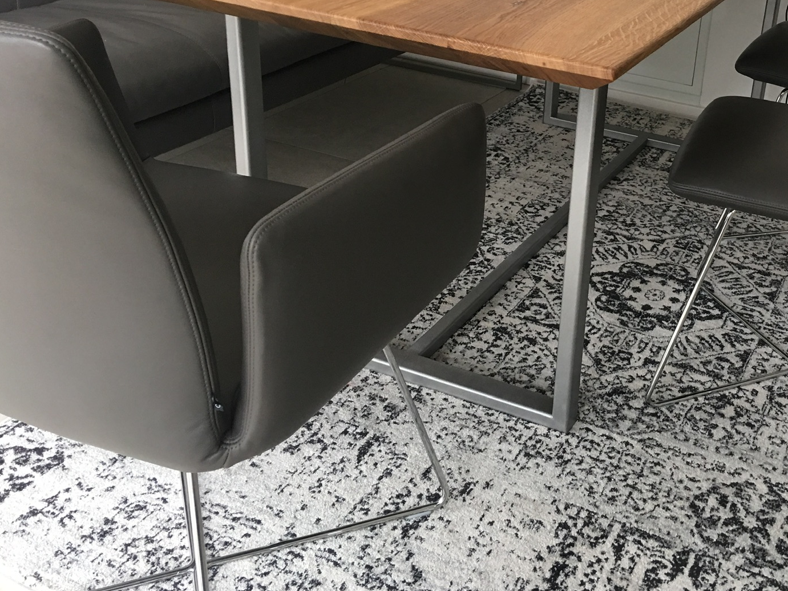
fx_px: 979
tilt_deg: -22.4
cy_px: 188
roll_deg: -4.9
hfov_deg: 42.7
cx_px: 572
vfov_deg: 33.3
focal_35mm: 43
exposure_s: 1/17
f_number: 2.2
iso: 64
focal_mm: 4.15
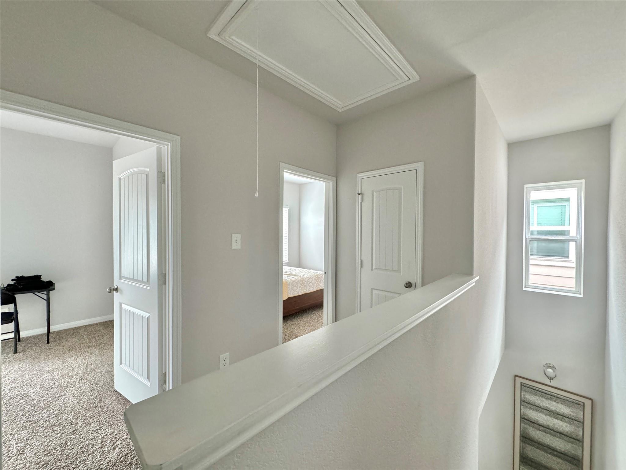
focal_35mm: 14
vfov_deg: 85.7
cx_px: 313
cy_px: 235
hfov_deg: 102.1
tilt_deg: -1.1
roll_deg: -1.0
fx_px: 253
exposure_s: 1/80
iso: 320
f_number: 2.2
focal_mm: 2.22
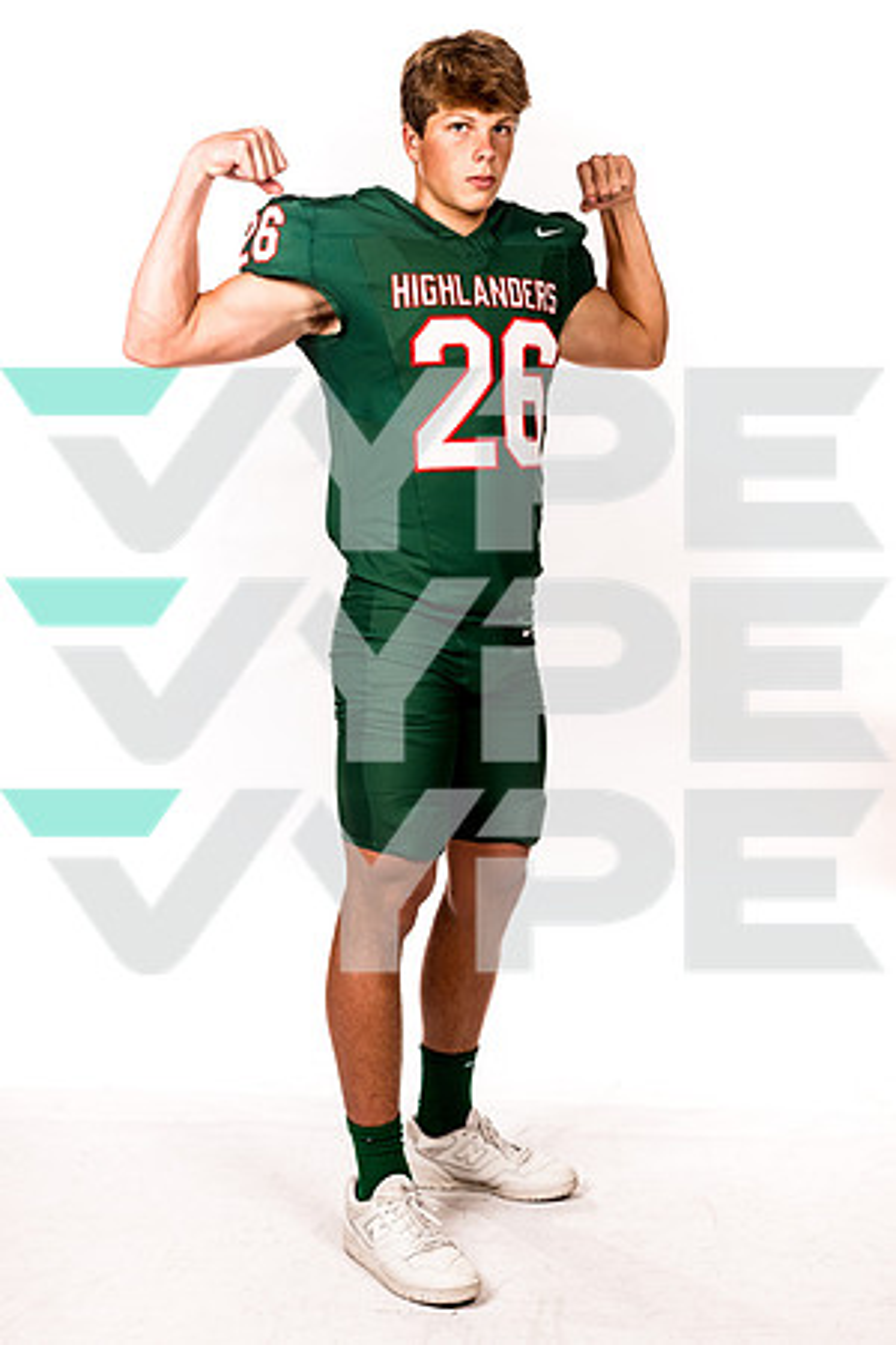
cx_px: 448
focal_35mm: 48
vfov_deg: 41.1
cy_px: 672
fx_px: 1792
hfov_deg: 28.1
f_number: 8
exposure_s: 1/400
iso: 800
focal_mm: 48
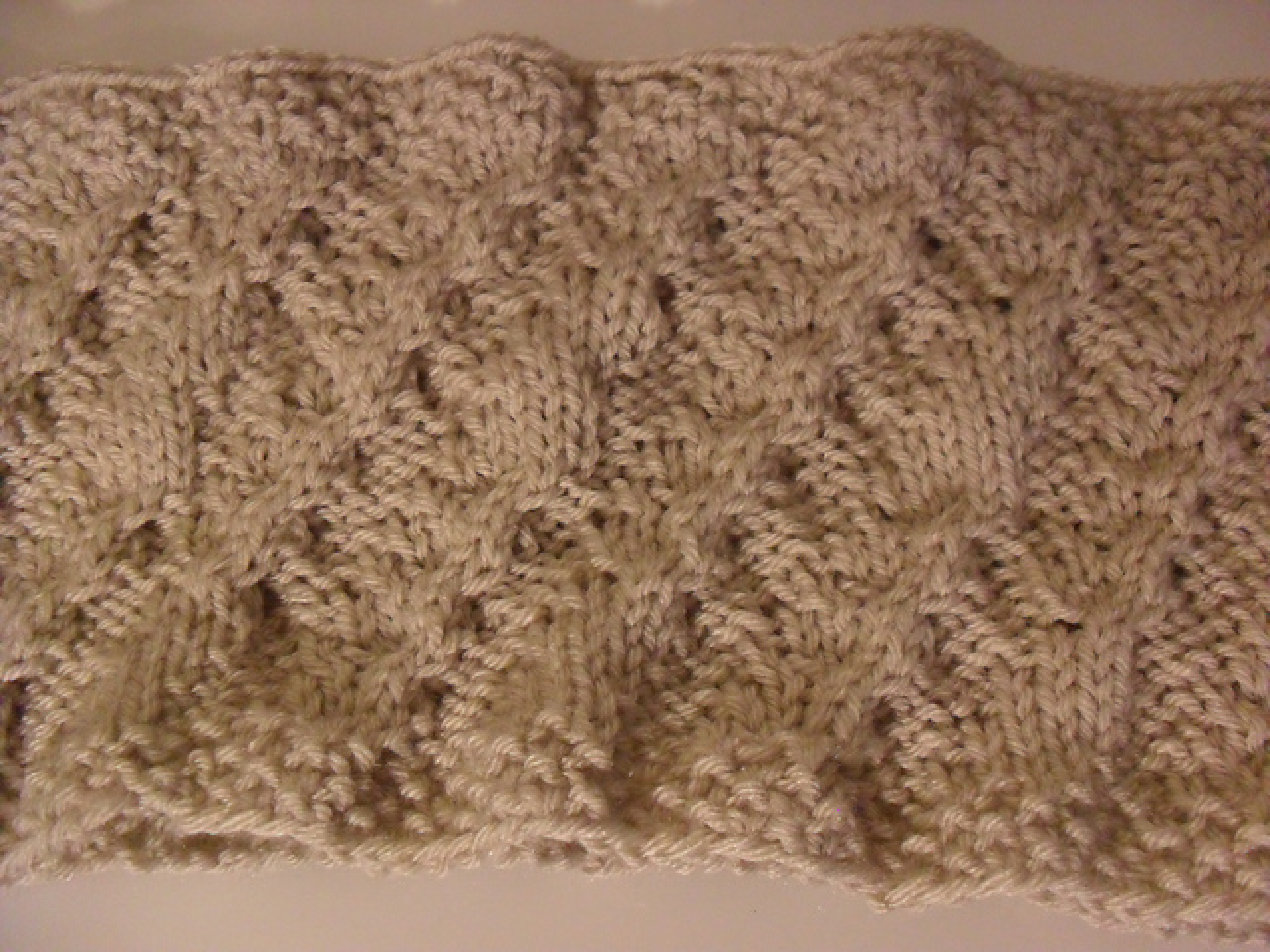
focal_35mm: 35
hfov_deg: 52.6
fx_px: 1284
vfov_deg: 40.7
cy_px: 476
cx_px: 635
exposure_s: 1/15
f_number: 3
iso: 320
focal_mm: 6.3
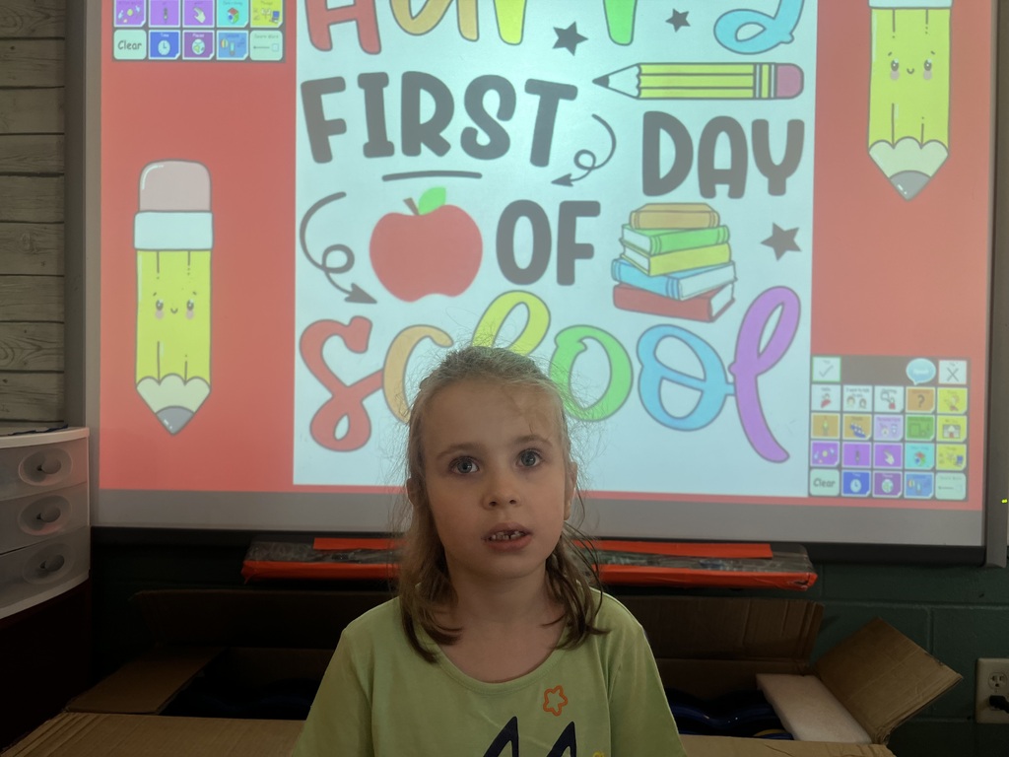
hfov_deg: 67.3
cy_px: 378
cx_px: 504
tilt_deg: -2.0
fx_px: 758
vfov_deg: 53.1
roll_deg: -1.2
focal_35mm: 26
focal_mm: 5.7
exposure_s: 1/120
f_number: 1.5
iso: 80
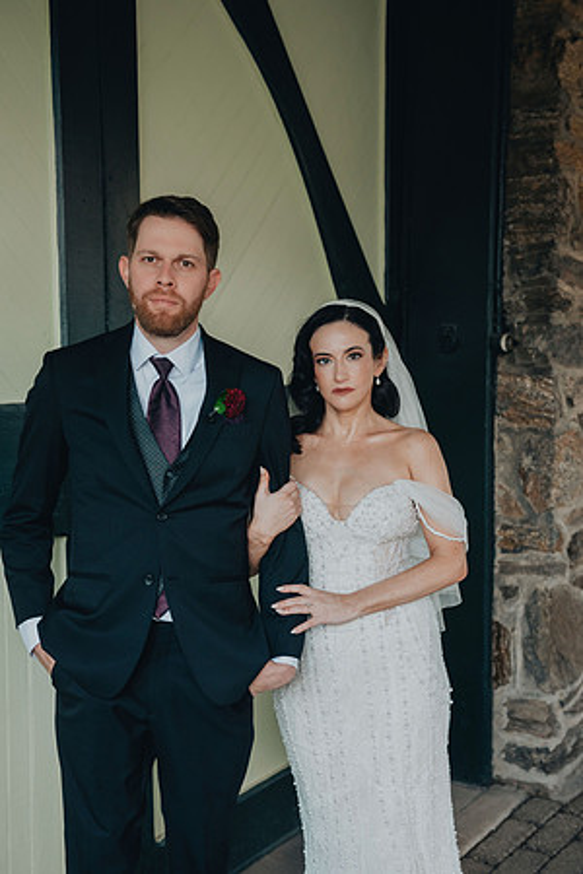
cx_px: 292
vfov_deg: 41.1
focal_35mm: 48
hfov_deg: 28.1
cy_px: 437
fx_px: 1166
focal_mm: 48
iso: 400
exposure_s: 1/125
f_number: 4
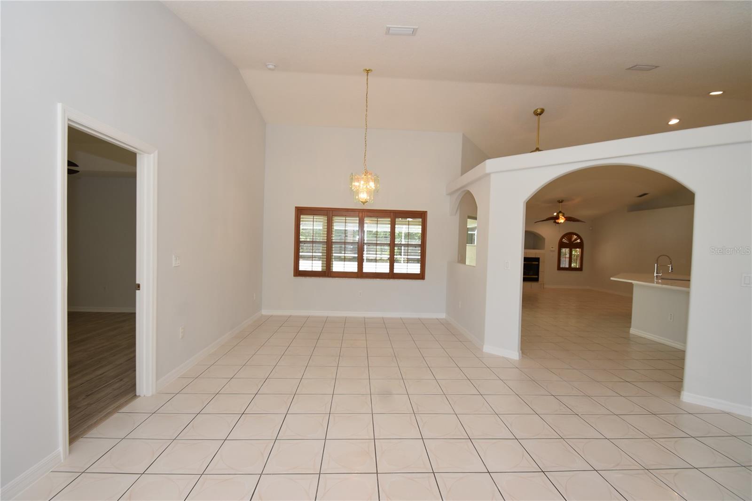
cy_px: 250
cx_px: 376
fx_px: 313
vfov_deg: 77.3
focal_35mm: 15
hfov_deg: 100.4
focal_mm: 10
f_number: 4.5
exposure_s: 1/80
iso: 200
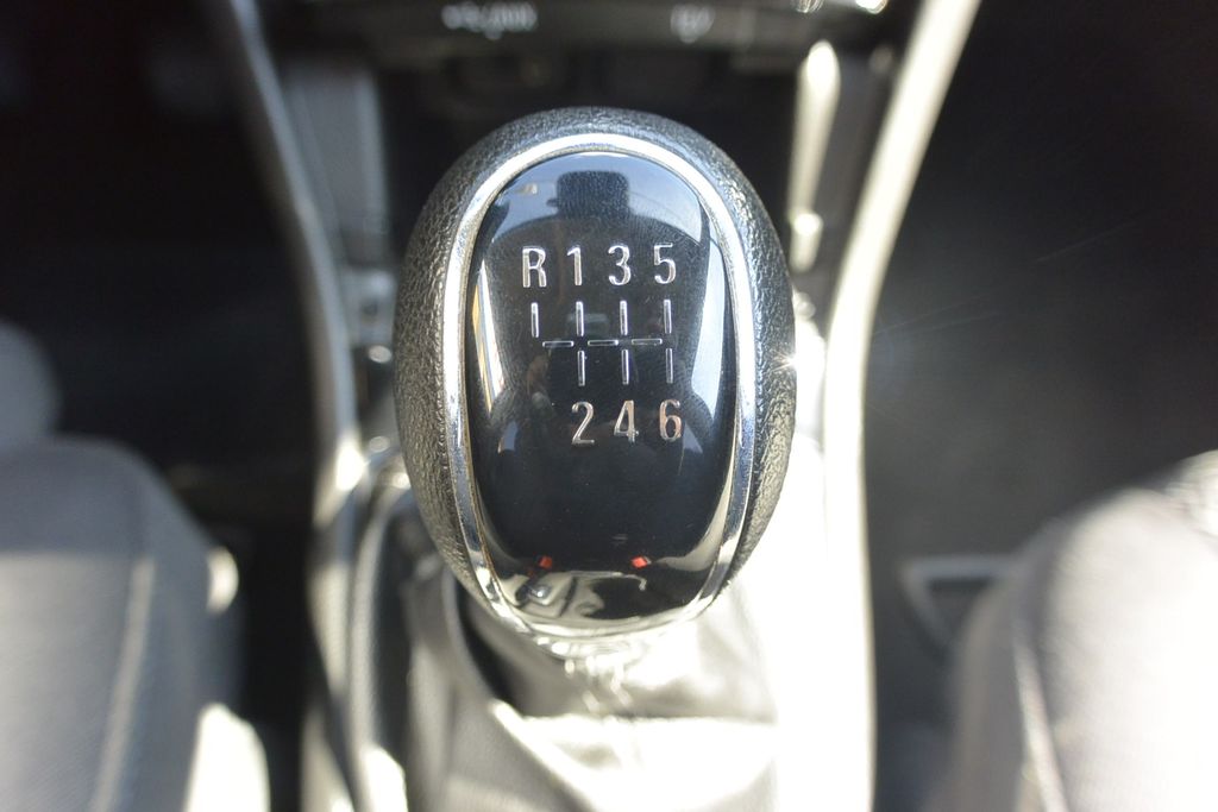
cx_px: 609
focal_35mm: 29
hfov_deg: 63.7
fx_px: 981
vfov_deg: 45.0
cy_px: 406
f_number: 3.5
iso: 400
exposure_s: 1/100
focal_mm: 11
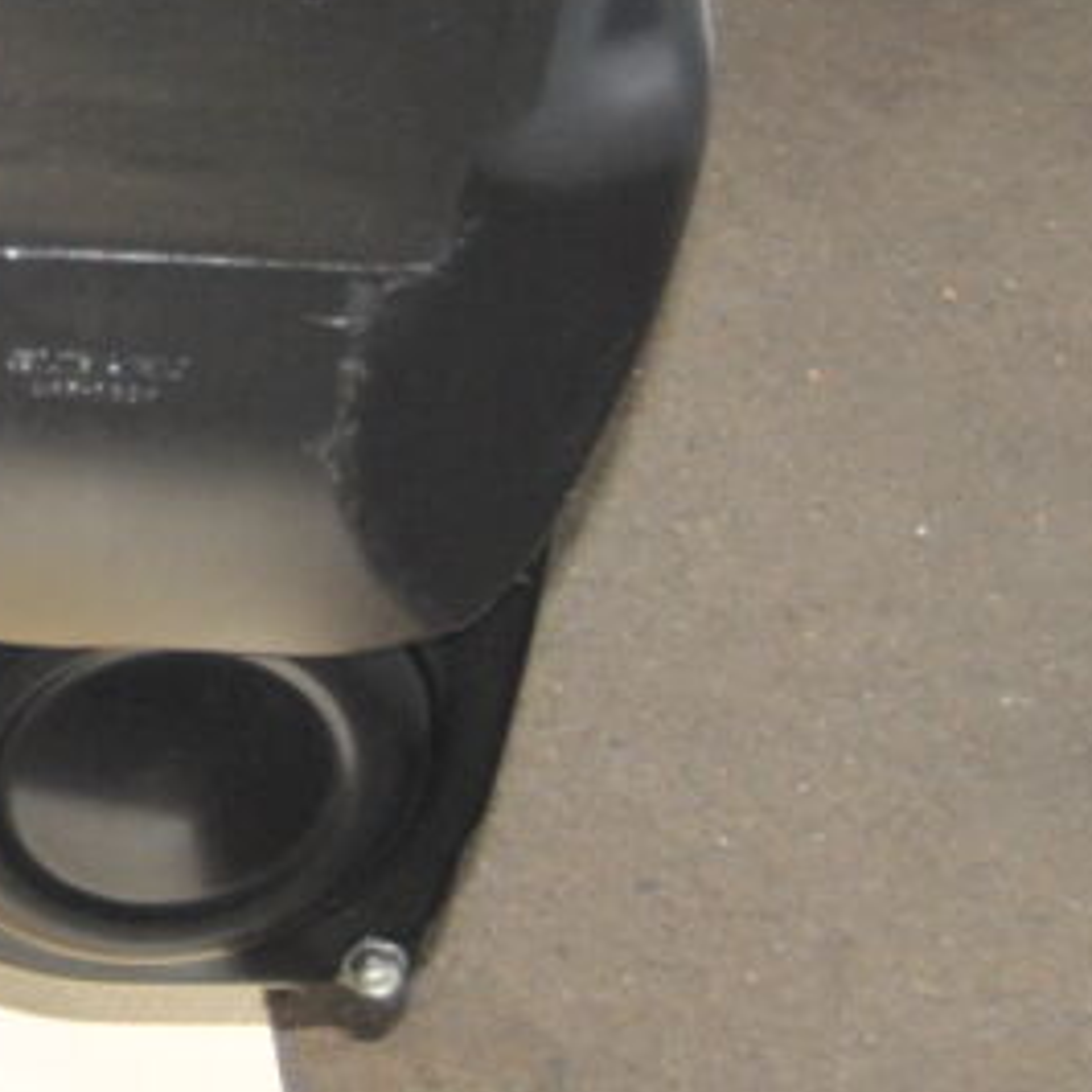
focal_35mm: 238
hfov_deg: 7.0
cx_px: -1441
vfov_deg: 7.3
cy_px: -257
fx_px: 8478
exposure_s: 1/125
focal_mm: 31
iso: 400
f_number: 4.2
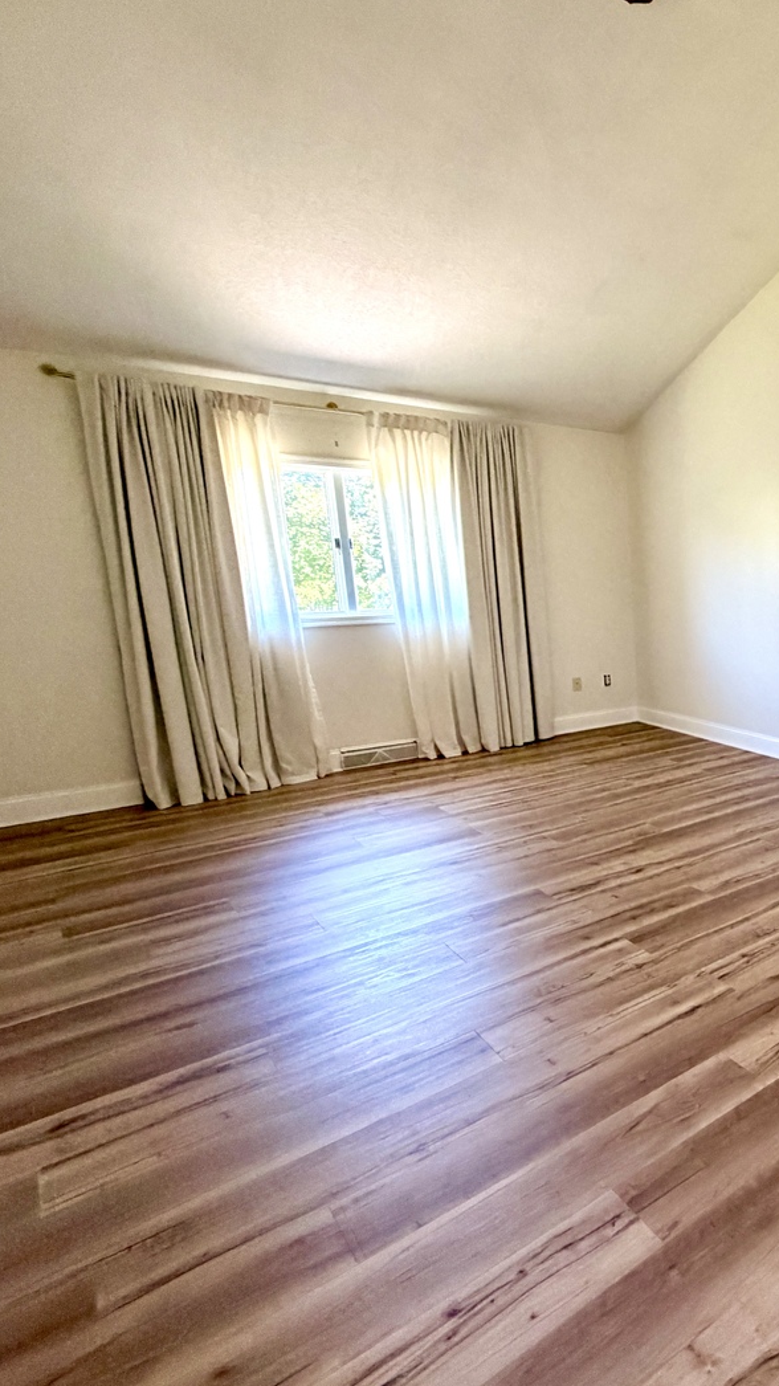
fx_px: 772
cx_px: 902
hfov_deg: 40.4
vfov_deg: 83.9
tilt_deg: -9.9
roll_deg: +0.3
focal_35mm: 21
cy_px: 689
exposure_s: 1/121
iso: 250
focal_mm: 2.22
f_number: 2.2
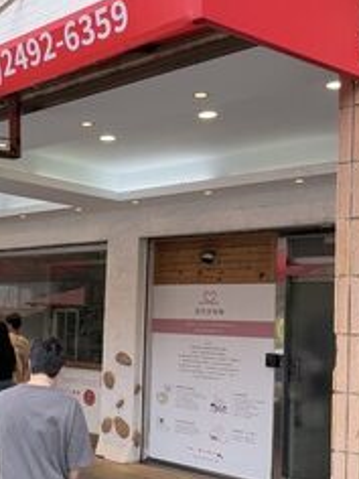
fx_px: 761
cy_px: 282
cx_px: -13
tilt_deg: +4.8
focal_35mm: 55
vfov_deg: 34.8
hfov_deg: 25.1
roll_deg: -4.9
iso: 100
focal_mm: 6.76
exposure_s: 1/333
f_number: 1.78
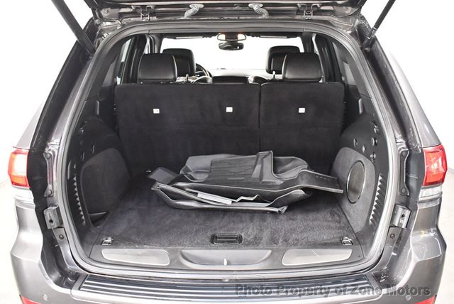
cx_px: 227
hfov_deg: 53.1
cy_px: 152
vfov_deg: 36.9
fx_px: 454
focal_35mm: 36
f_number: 3.5
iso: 4000
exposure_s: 1/60
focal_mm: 18
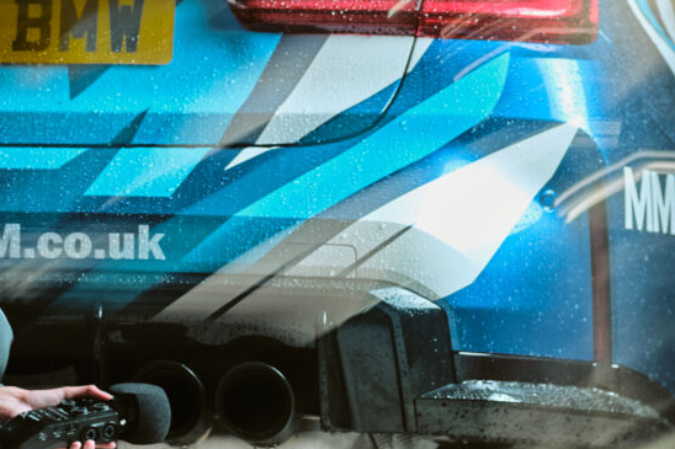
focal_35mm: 257
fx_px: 4817
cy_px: 301
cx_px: 171
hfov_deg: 8.0
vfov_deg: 5.3
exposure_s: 1/15
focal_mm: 85
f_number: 1.8
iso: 160
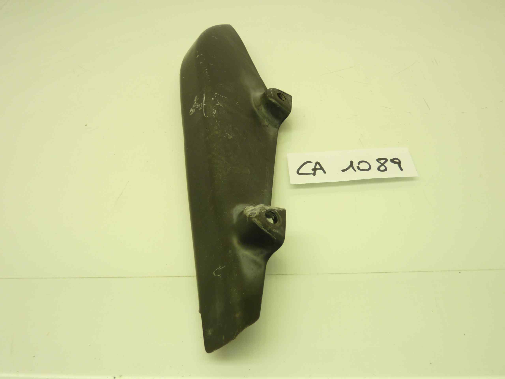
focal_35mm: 27
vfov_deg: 51.4
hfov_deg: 65.3
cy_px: 190
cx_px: 252
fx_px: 394
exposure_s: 1/30
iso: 80
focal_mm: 4.1
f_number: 3.3
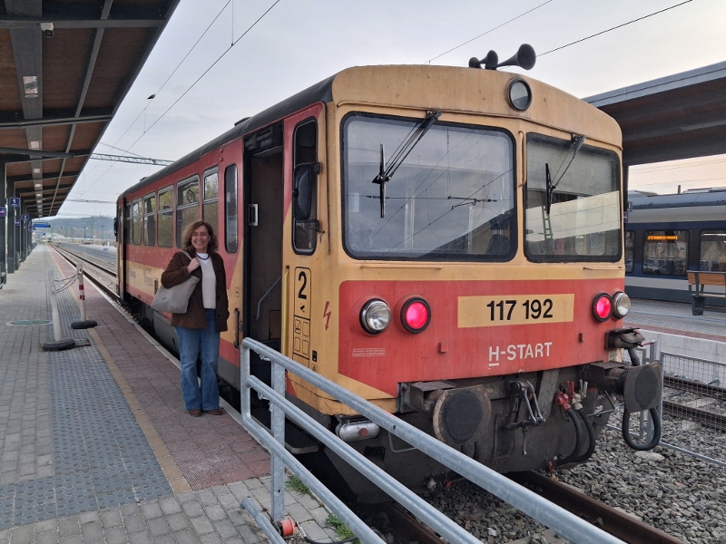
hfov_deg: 65.3
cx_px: 363
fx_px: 566
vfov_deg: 51.4
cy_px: 272
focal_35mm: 27
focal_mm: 4
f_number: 1.8
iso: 50
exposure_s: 1/120
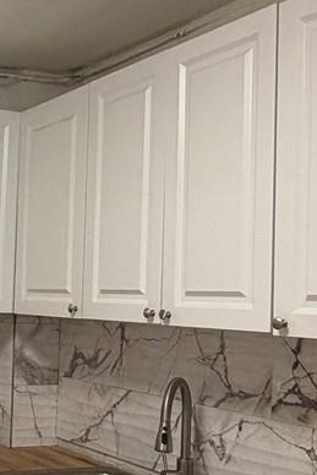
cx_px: -88
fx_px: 792
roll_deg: -1.3
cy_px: 289
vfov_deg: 33.3
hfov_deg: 20.7
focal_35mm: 60
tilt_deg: -0.3
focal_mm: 2.22
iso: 250
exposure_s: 1/120
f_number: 2.2
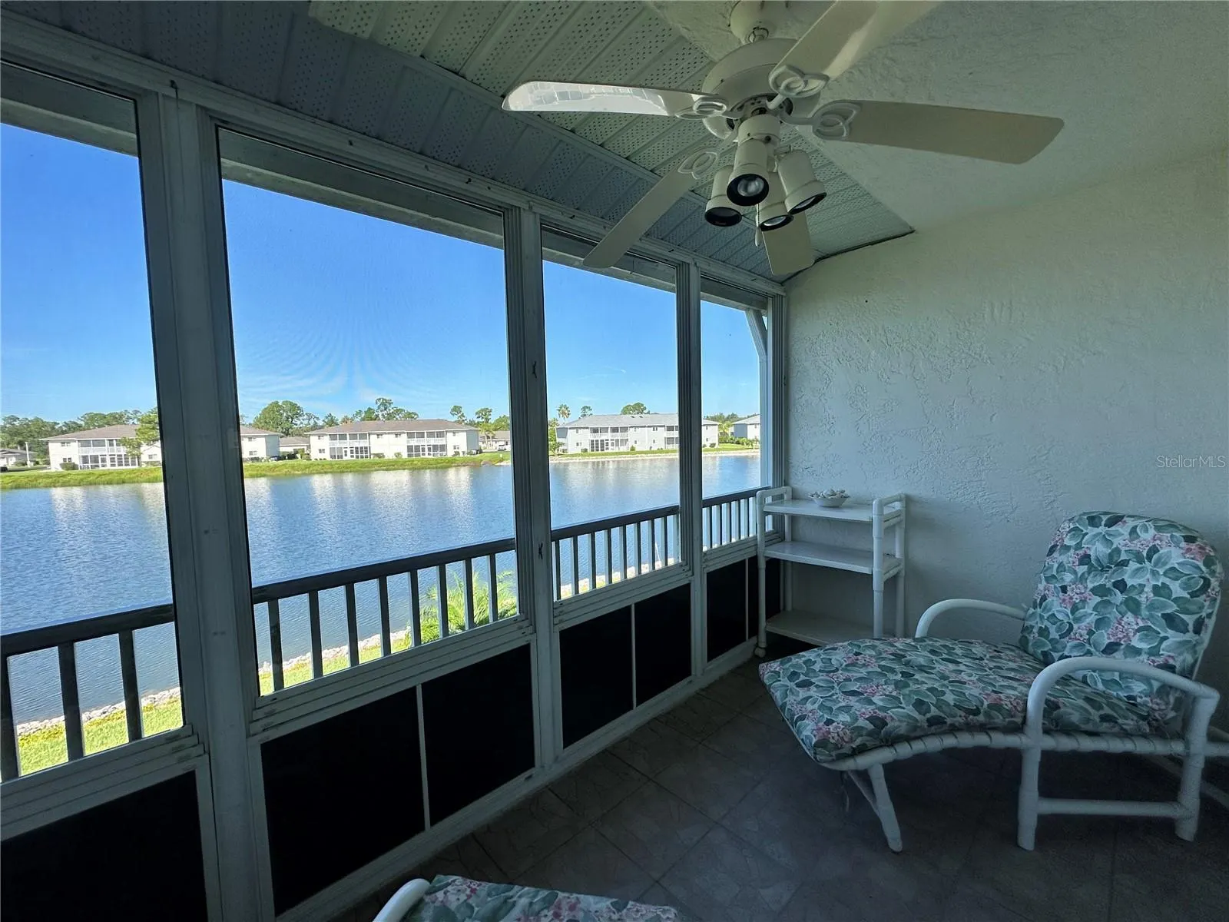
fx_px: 497
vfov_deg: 85.7
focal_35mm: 14
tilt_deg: -2.2
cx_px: 614
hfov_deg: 102.1
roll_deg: +1.2
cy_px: 461
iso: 40
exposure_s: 1/790
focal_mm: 2.22
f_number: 2.2
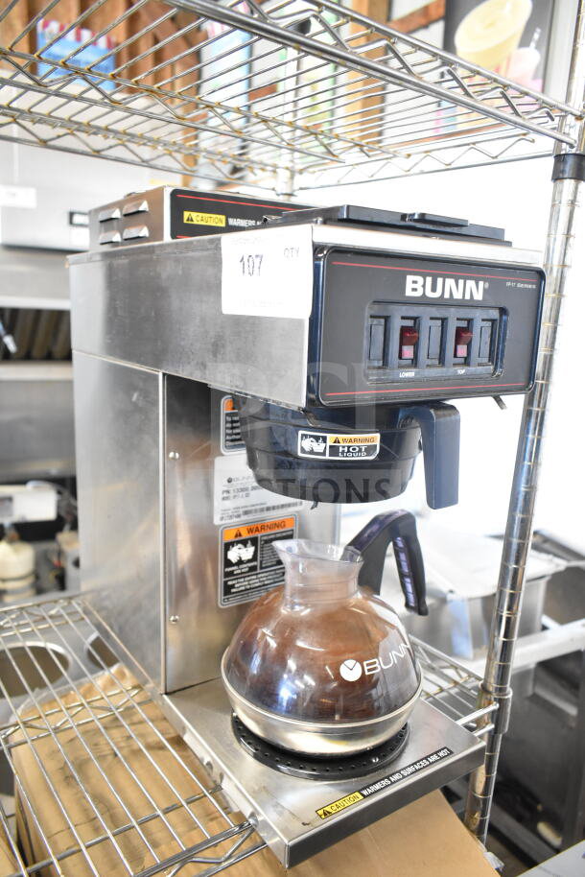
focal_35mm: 27
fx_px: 658
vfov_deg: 67.4
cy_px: 438
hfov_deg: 48.0
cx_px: 292
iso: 2800
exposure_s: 1/30
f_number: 3.5
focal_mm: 18
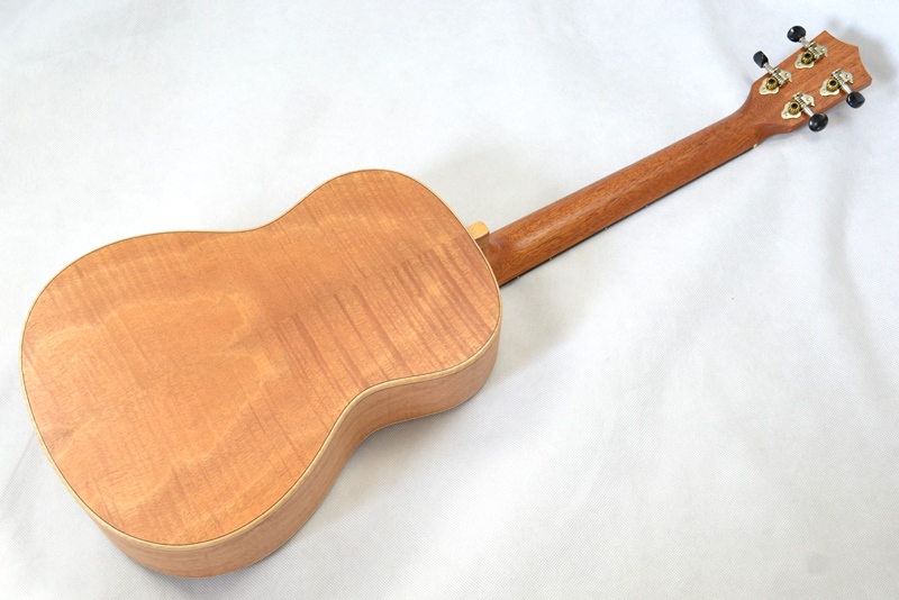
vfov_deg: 34.2
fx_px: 974
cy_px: 300
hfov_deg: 49.5
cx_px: 450
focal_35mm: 39
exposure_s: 1/25
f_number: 5.6
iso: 800
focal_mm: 26
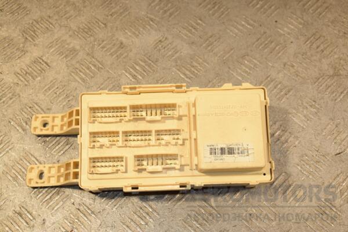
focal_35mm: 57
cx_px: 174
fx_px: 551
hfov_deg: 35.1
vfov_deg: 23.8
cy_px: 116
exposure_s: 1/200
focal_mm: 38
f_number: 7.1
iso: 800
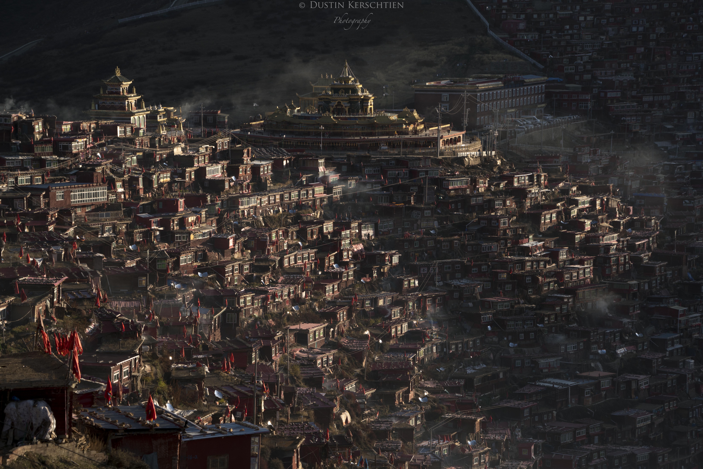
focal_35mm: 126
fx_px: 2461
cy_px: 234
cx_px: 352
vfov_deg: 10.9
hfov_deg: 16.3
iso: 100
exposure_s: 1/250
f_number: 8
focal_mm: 126
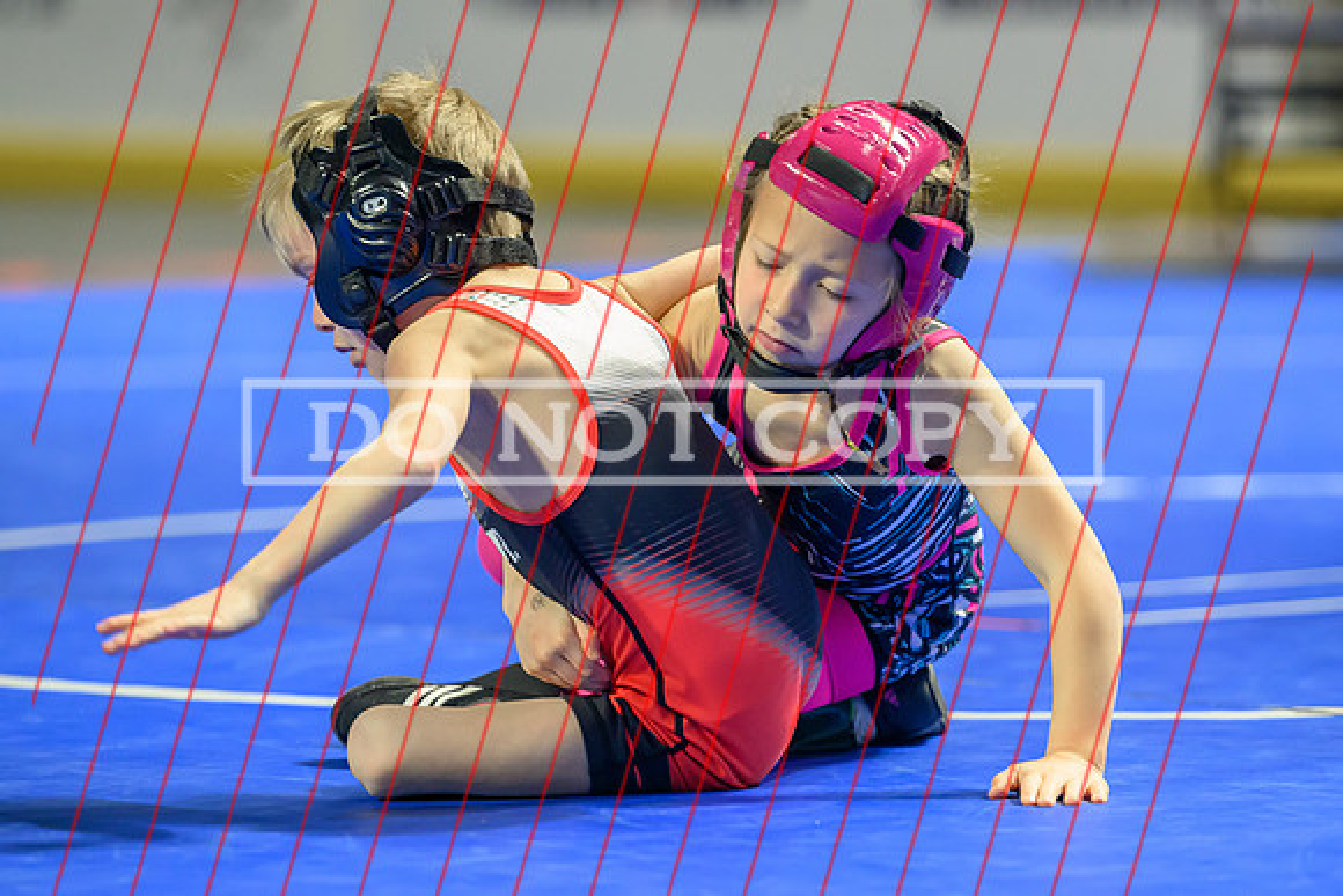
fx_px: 9179
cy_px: 468
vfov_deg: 5.6
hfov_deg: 8.4
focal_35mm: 246
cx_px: 696
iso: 3600
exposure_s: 1/800
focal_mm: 175
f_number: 2.8
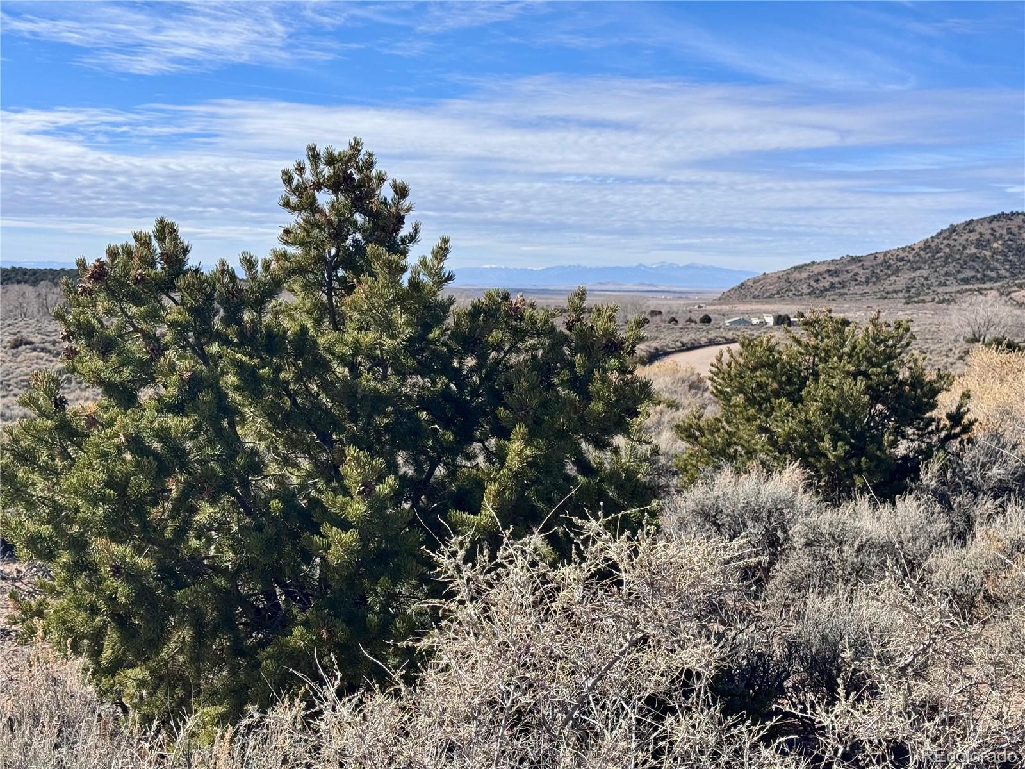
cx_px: 512
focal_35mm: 48
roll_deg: -0.7
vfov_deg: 30.3
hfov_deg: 39.7
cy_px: 384
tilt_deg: -4.8
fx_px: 1421
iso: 64
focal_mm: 6.76
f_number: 1.78
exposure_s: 1/4608
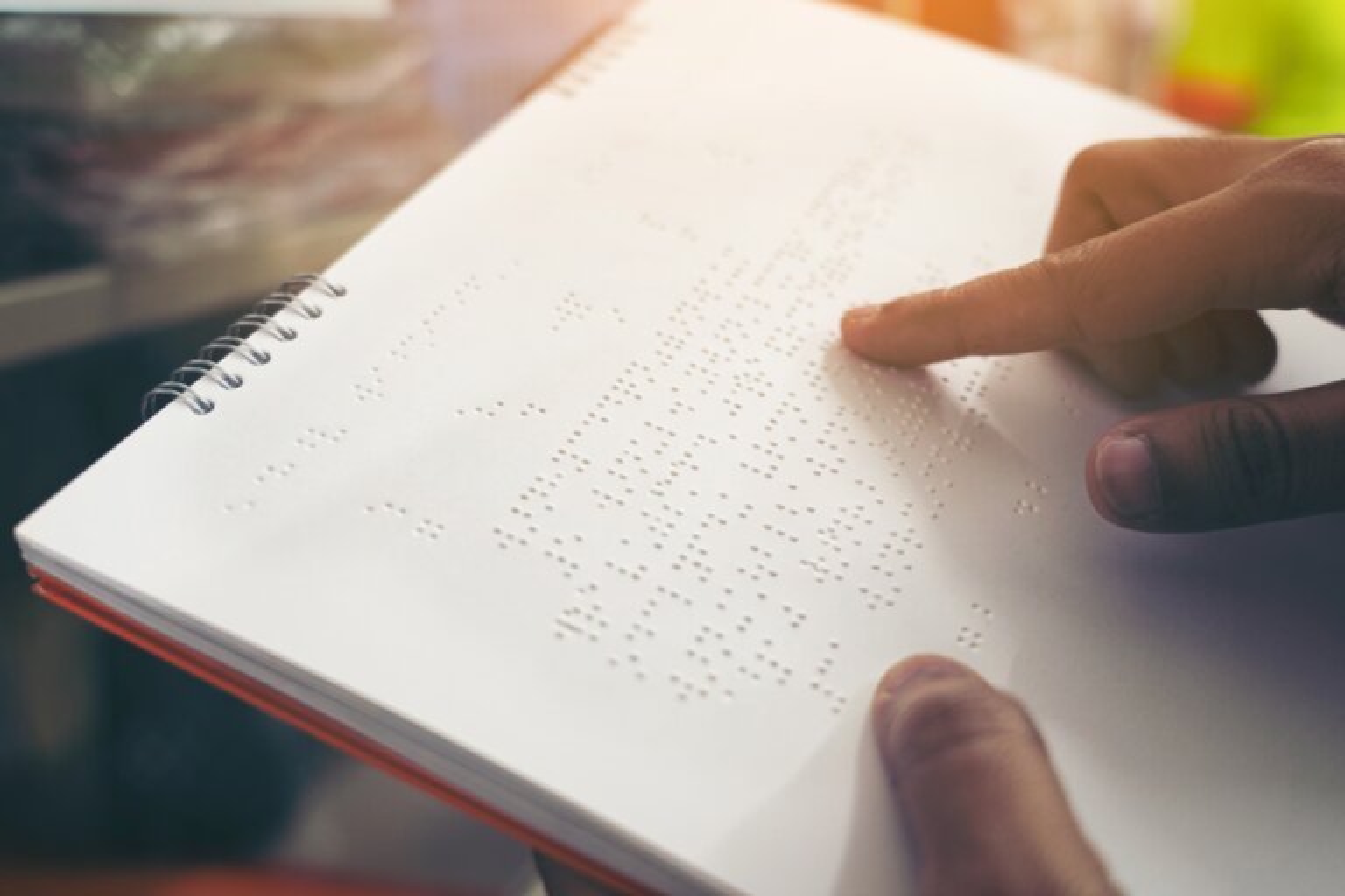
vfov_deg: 31.9
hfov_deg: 46.4
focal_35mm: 42
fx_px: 1569
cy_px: 448
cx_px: 672
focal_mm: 42
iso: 1000
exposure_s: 1/50
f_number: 4
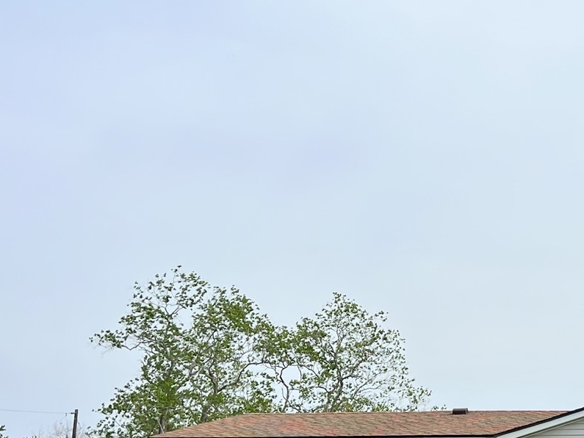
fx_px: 1130
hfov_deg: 27.4
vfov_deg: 21.8
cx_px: 579
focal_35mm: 67
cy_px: 295
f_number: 1.5
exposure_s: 1/8000
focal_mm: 5.7
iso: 50
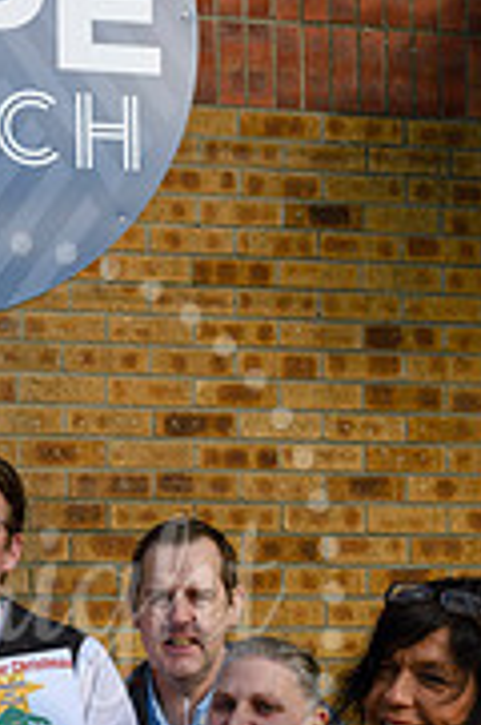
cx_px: -32
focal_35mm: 86
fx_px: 1730
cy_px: 601
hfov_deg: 15.5
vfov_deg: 23.3
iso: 100
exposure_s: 1/200
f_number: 8
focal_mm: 23
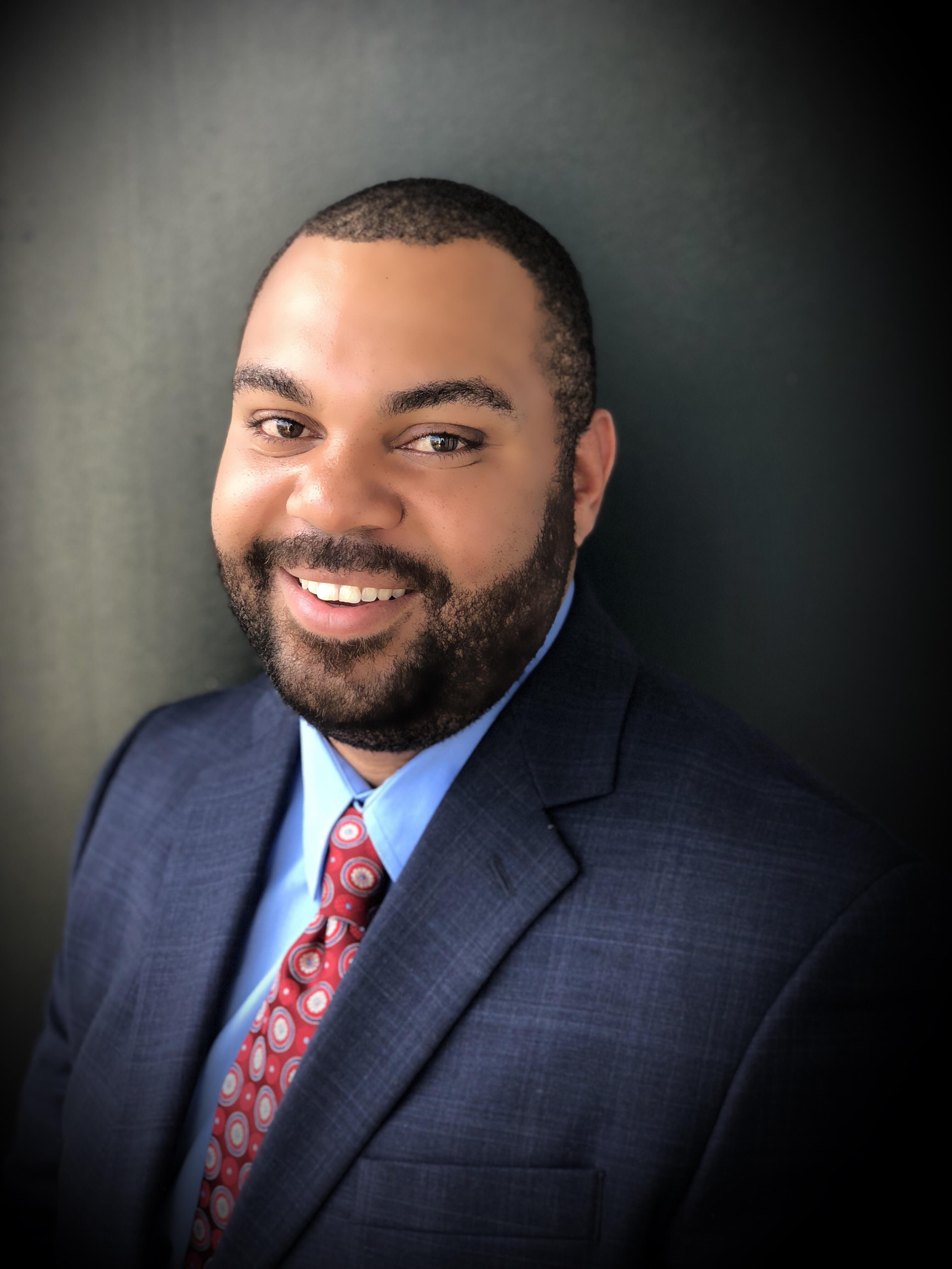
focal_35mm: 52
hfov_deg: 28.0
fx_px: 1907
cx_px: 476
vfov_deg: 36.8
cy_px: 634
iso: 25
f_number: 2.4
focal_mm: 6
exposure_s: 1/60
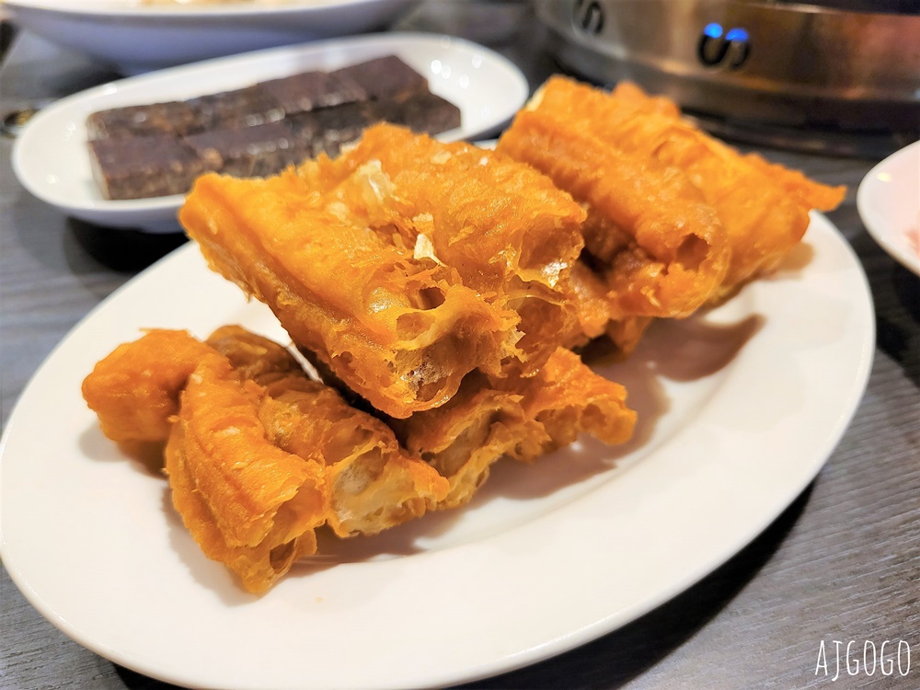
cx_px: 460
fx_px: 691
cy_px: 345
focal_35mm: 26
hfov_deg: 67.3
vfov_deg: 53.1
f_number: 1.8
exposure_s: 1/40
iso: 250
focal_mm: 5.4
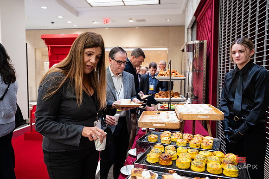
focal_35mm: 29
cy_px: 90
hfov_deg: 64.5
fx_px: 213
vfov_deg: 45.5
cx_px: 134
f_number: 3.2
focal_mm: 28
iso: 1600
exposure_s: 1/160
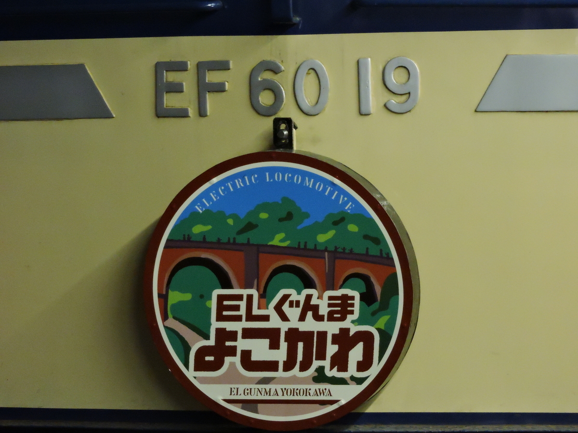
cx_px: 289
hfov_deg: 9.9
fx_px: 3339
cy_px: 216
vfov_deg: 7.4
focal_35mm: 200
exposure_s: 1/30
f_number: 5.3
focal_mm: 35.8
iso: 1600
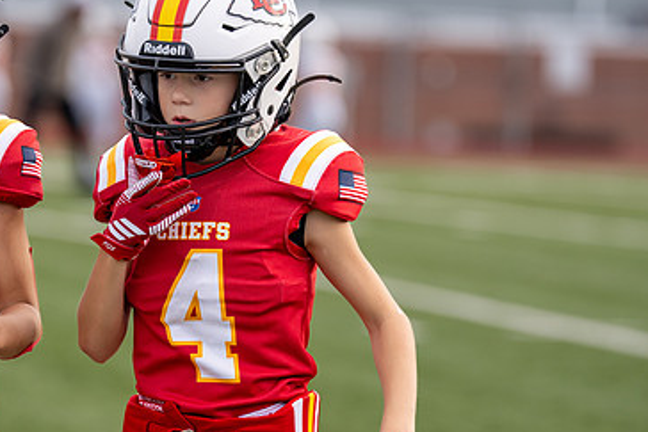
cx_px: 272
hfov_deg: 7.1
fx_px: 5186
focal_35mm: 288
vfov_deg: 4.8
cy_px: 202
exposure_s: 1/1250
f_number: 2.8
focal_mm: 162
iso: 320
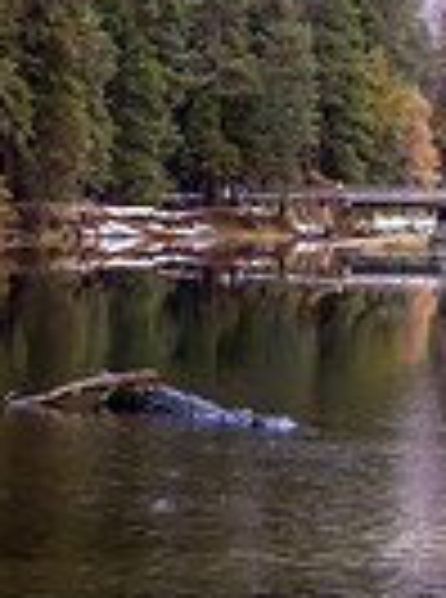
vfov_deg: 13.1
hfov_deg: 9.8
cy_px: 80
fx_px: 2589
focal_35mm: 150
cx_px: 226
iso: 1100
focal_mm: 34
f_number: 8
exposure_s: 1/40
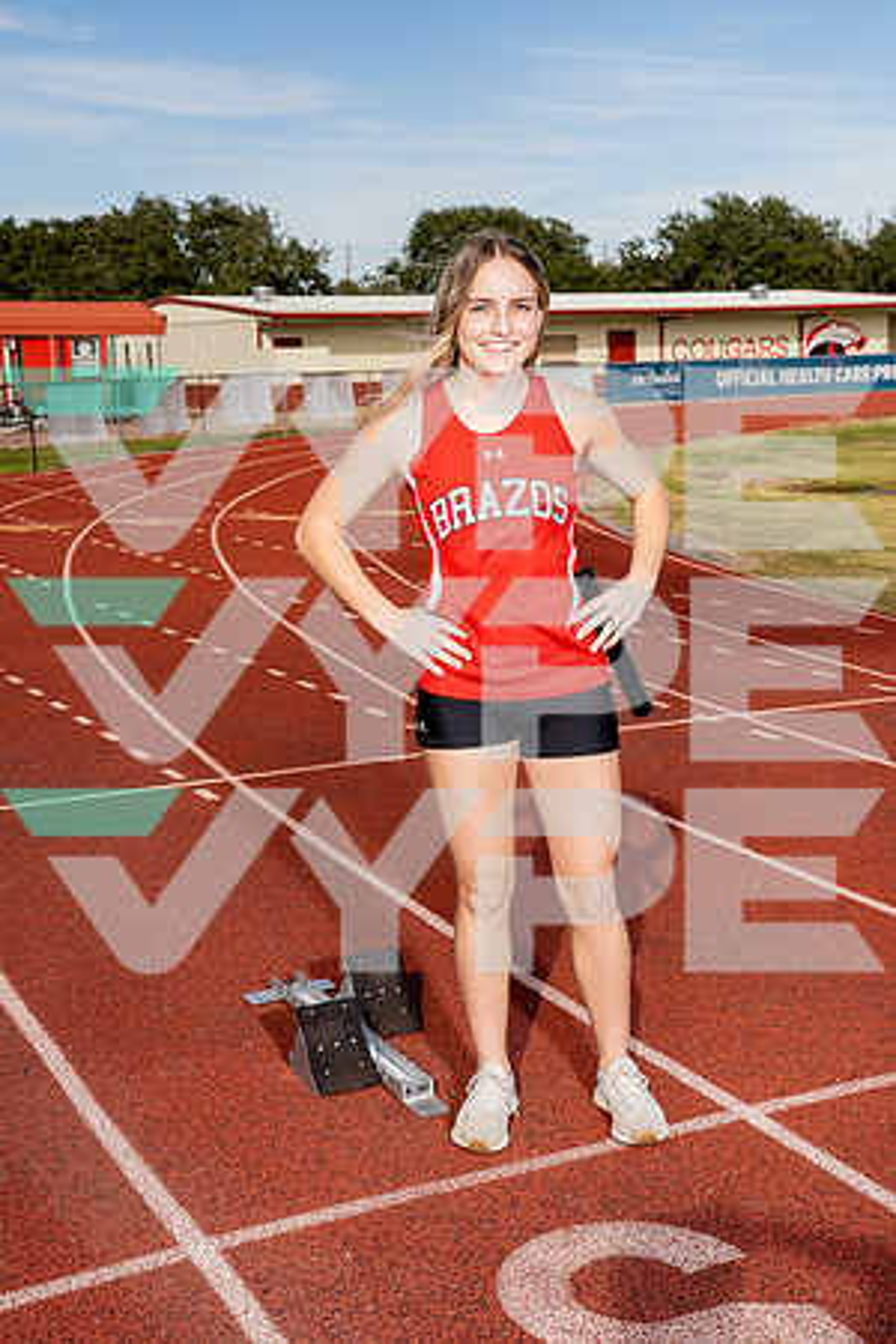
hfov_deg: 28.6
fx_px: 1755
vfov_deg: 41.9
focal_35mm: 47
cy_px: 672
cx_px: 448
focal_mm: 47
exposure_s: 1/250
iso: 100
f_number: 8
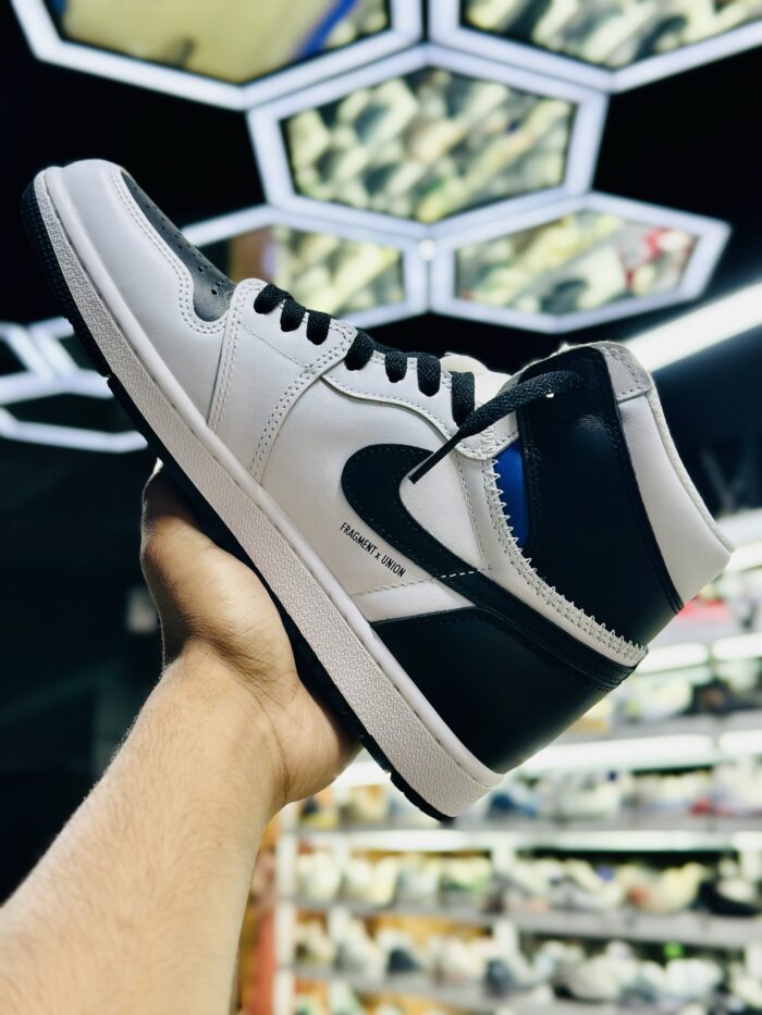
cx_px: 381
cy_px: 508
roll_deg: -0.4
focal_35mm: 48
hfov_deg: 30.3
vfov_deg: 39.7
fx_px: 1409
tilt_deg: +13.9
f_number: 1.78
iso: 64
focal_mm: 6.86
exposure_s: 1/100
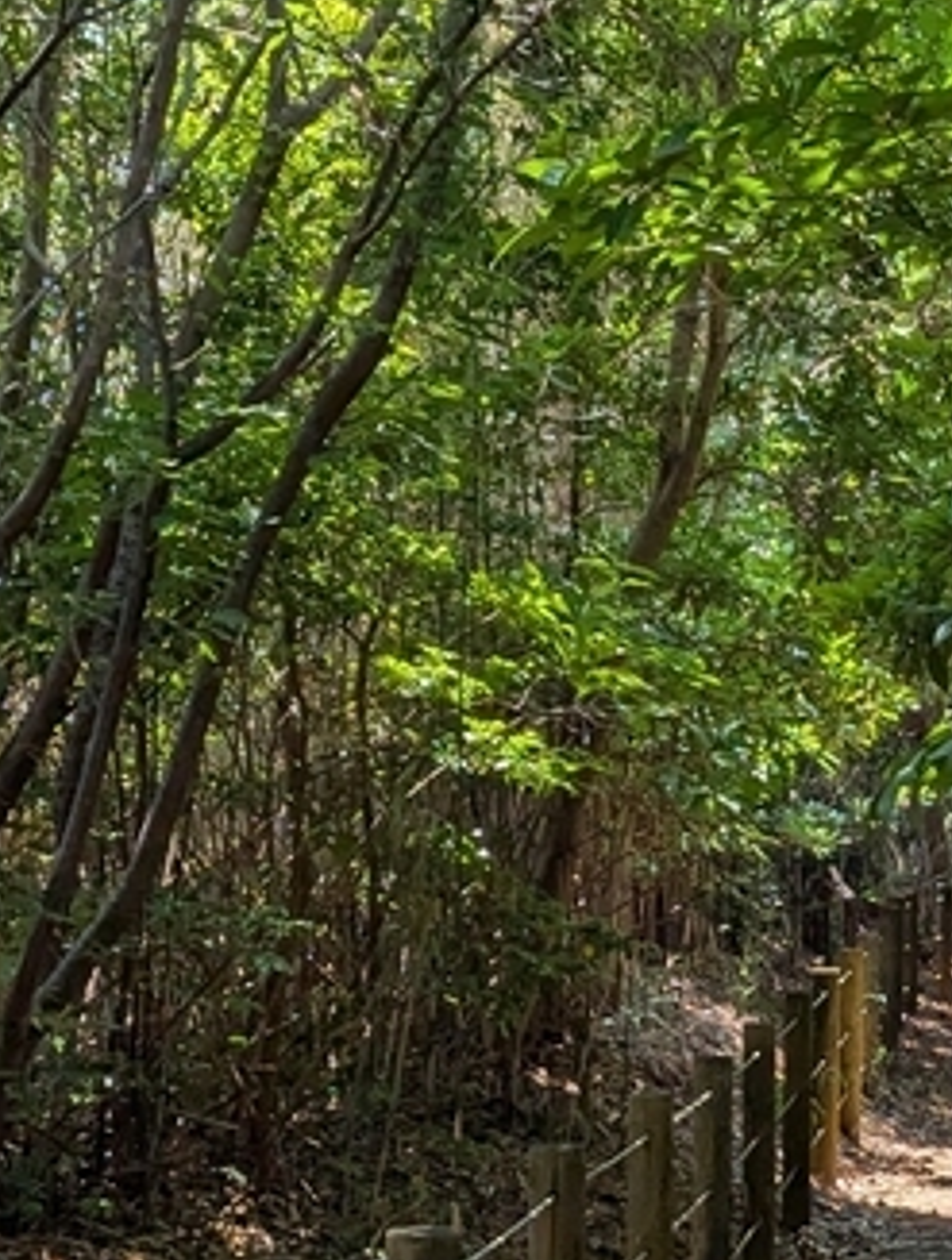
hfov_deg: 16.4
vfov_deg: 22.2
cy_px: 686
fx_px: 3212
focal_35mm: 88
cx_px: 1033
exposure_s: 1/686
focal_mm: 6.81
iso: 64
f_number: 1.85
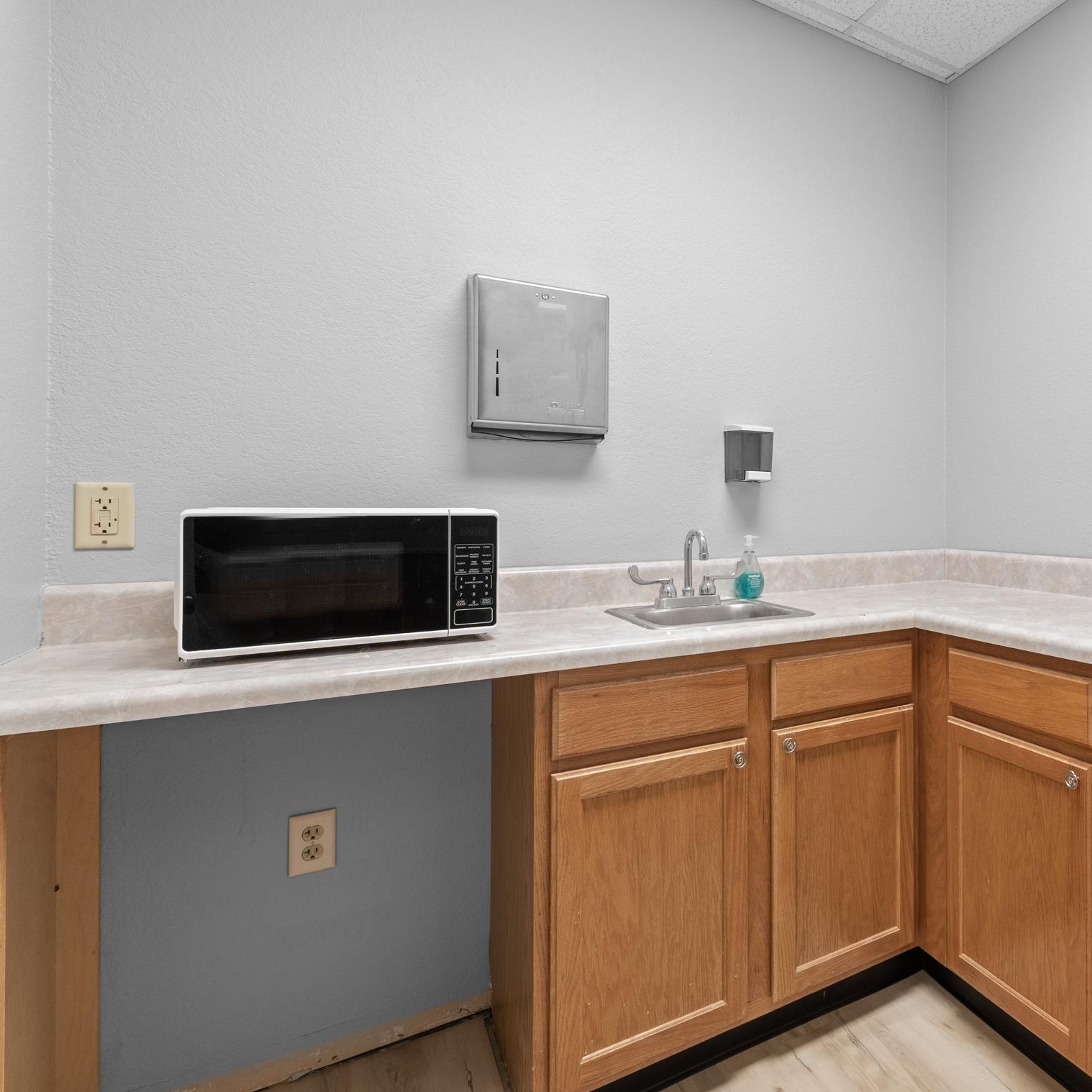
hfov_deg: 64.7
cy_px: 508
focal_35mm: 21
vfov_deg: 72.1
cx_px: 898
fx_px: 749
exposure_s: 1/6
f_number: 7.1
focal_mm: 10
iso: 400
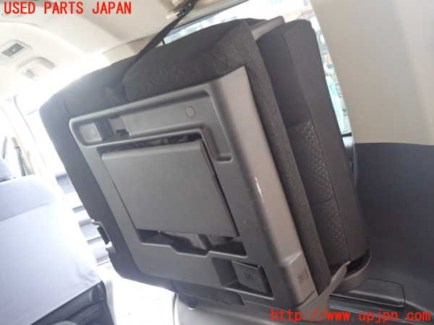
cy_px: 162
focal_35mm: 30
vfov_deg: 46.8
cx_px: 217
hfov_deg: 60.0
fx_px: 376
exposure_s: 1/30
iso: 640
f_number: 2.3
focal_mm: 5.4
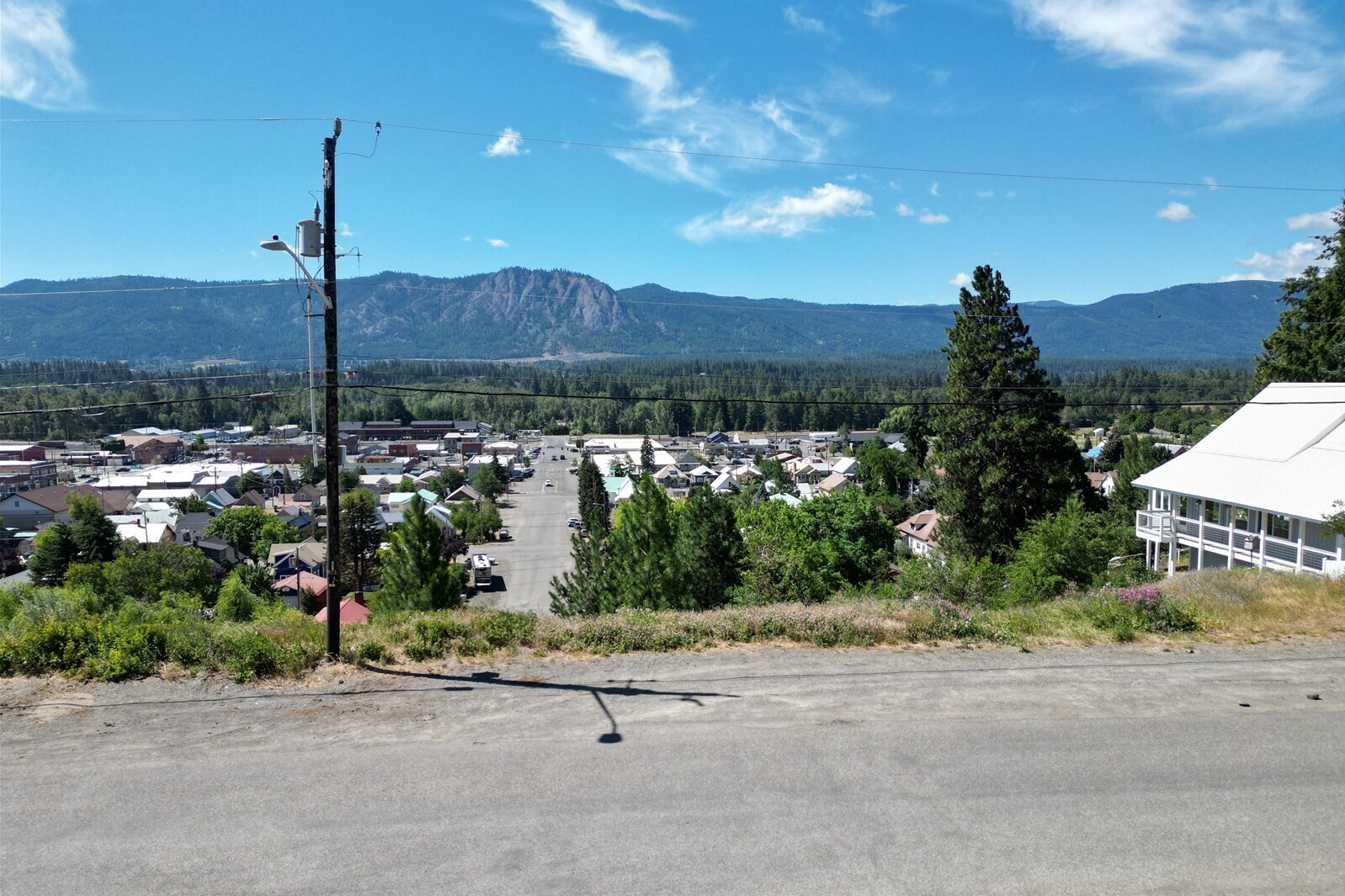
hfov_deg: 71.5
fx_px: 934
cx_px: 672
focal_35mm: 25
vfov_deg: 51.3
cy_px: 470
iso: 120
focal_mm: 6.72
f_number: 1.7
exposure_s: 1/3000
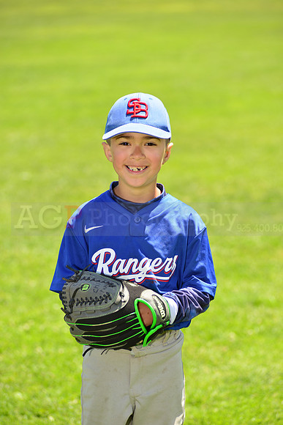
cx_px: 142
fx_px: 1709
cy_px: 212
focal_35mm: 145
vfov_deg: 14.2
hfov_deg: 9.5
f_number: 5
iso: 100
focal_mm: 145
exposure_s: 1/250
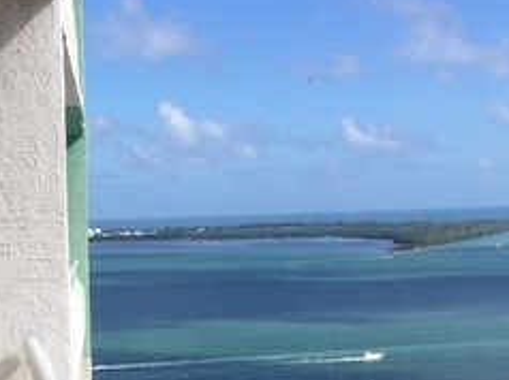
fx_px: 1146
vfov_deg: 18.1
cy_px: 431
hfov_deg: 24.3
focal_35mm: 78
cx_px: 51
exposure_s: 1/2564
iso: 32
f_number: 2.2
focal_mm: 4.15
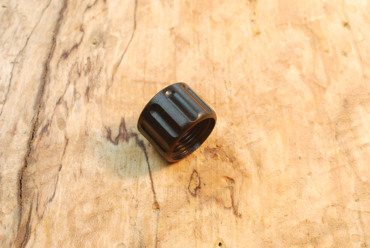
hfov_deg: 33.4
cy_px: 124
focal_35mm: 60
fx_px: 617
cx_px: 185
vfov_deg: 22.7
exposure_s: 1/8
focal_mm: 40
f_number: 22
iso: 200
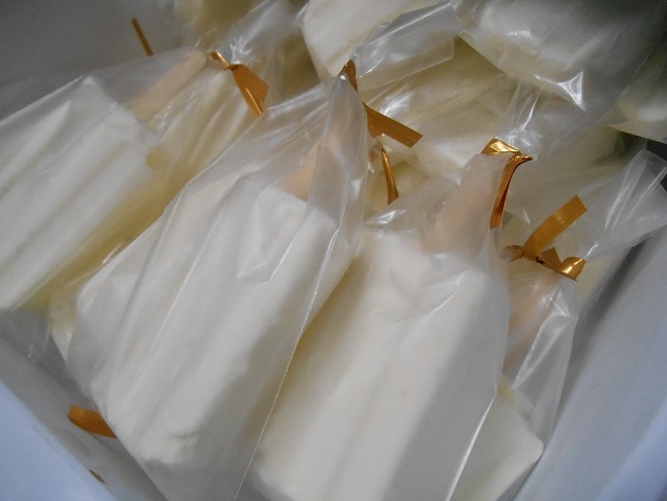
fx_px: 501
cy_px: 250
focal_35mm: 26
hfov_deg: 67.3
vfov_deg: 53.1
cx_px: 334
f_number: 3.4
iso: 800
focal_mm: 4.7
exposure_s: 1/160
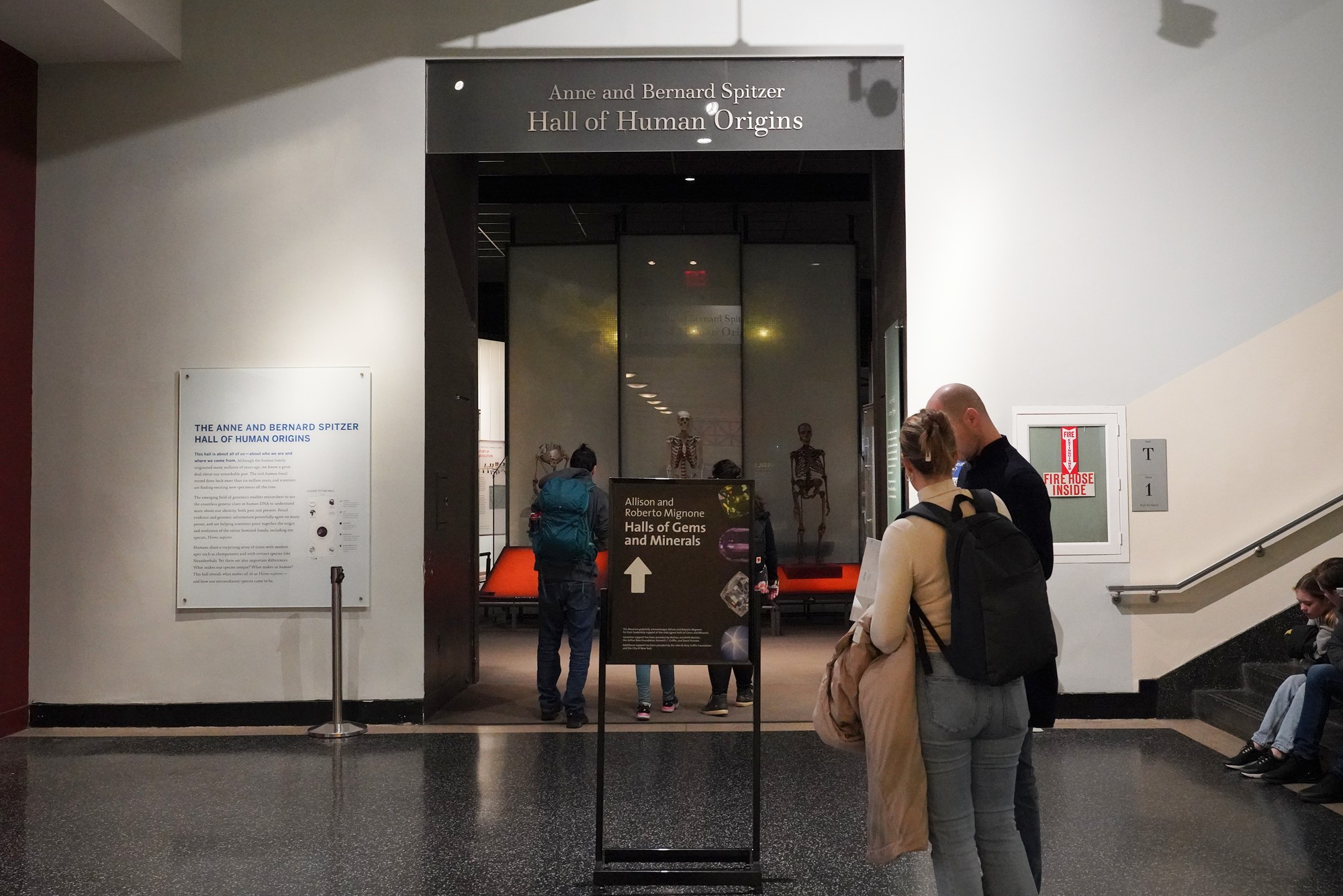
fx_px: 1268
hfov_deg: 55.8
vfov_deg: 38.9
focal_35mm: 34
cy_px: 448
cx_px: 672
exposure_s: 1/80
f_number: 6.3
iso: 10000
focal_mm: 34
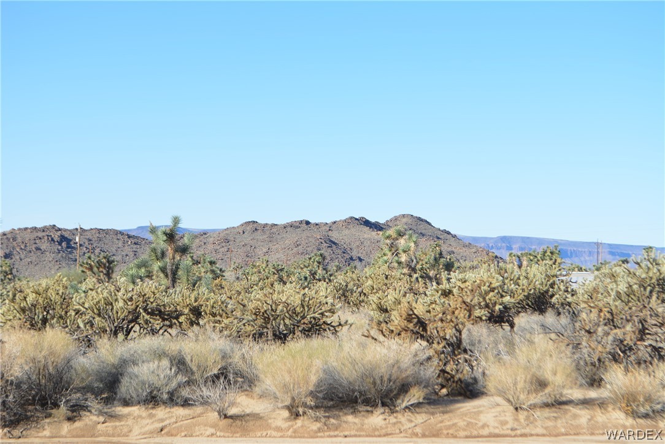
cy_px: 222
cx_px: 332
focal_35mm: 82
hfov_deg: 24.6
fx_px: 1525
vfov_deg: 16.6
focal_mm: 55
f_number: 8
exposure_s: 1/160
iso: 100
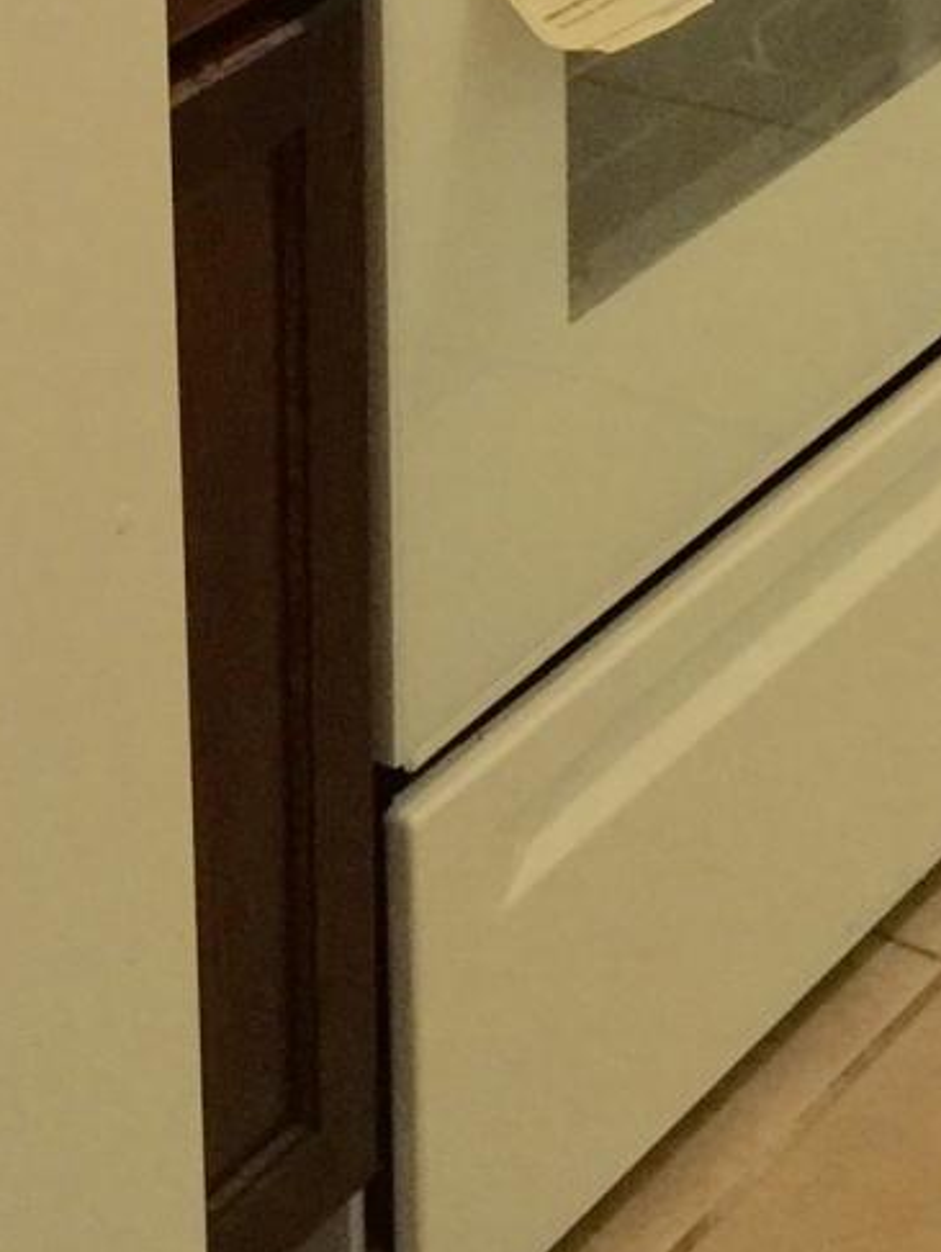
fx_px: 4308
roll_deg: +1.5
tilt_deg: -8.4
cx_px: -275
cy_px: -1008
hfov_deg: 12.1
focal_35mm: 119
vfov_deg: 14.5
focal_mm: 4.15
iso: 80
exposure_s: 1/15
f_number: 2.2
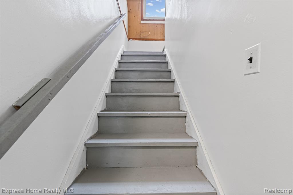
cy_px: 98
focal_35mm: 14
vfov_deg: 81.2
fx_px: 114
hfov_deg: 104.3
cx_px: 146
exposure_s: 1/3
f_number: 10
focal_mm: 14
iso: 400
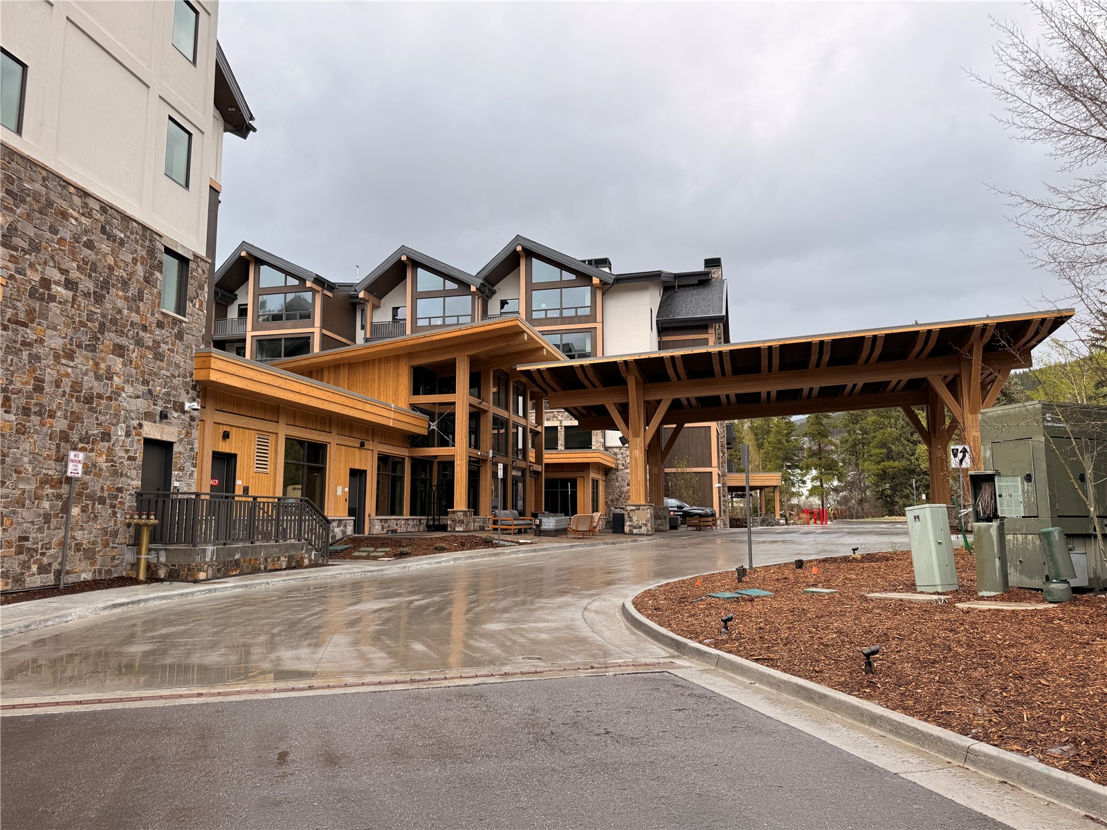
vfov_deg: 56.8
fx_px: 768
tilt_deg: +7.9
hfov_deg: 71.6
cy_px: 415
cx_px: 554
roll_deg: -0.2
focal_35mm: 24
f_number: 1.78
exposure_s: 1/4167
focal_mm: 6.76
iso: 80
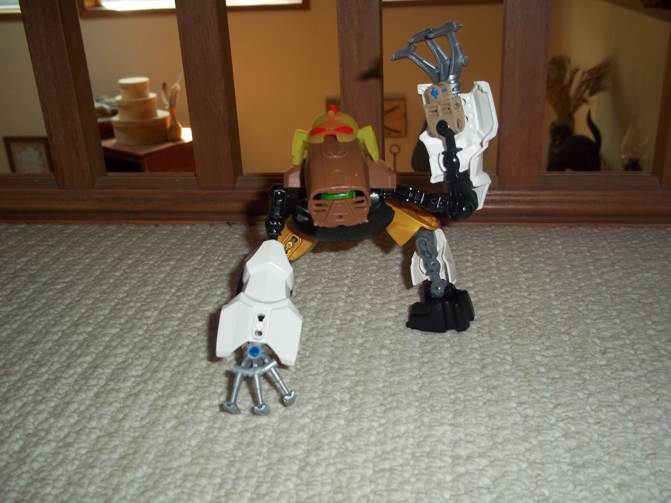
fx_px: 698
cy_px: 252
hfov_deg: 51.4
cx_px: 336
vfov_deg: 39.7
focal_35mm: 36
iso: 160
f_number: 3.1
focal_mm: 6.5
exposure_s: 1/30
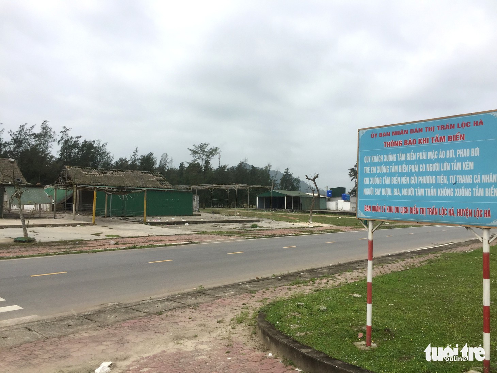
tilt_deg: +1.6
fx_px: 416
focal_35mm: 29
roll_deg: -3.6
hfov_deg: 61.7
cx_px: 248
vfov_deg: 48.2
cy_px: 186
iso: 32
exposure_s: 1/3300
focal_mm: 4.15
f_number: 2.2
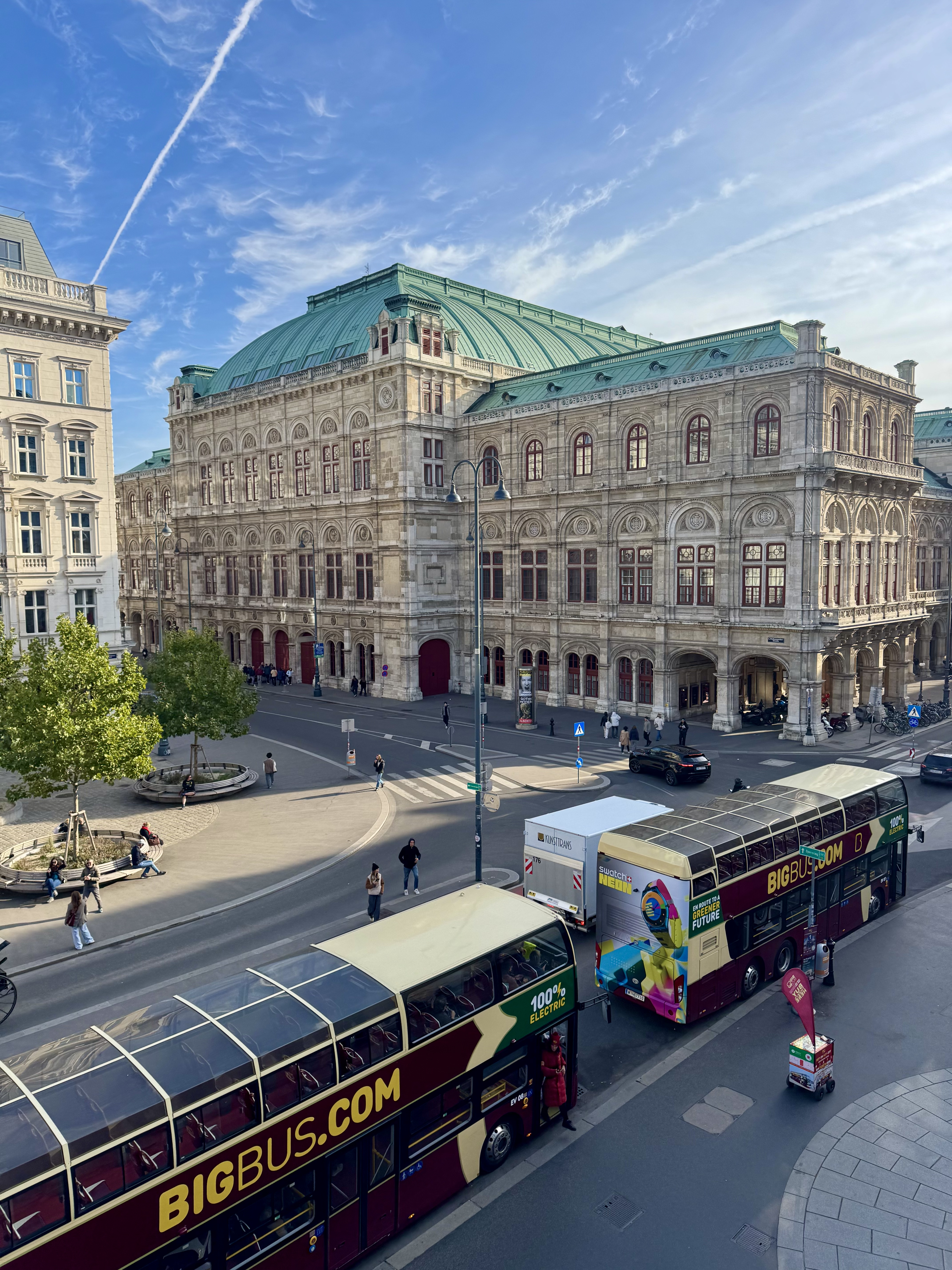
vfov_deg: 71.6
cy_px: 635
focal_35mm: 24
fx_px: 880
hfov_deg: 56.8
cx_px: 476
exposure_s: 1/2710
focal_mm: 6.76
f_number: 1.78
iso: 80
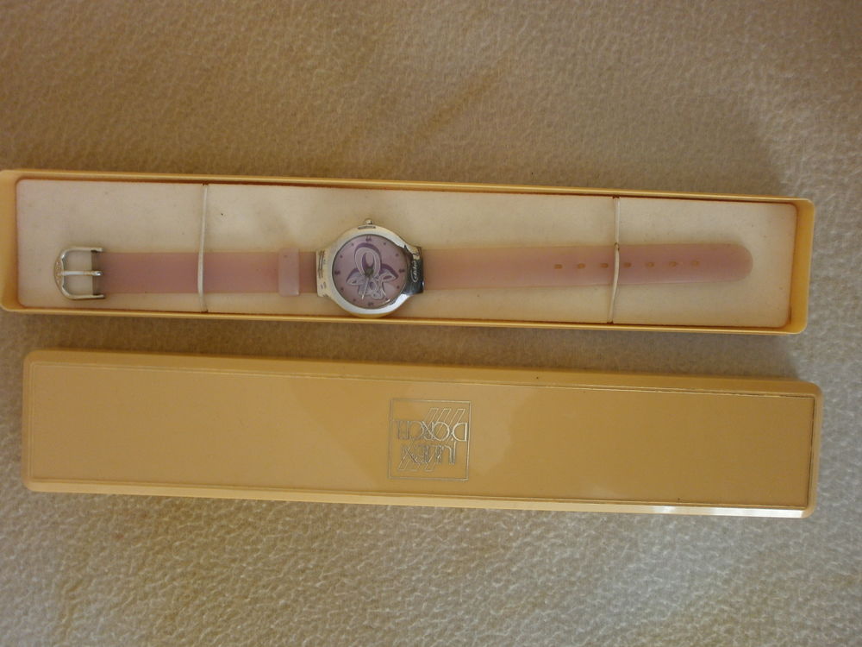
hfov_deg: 65.3
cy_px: 324
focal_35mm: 27
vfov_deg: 51.4
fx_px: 672
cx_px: 431
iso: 125
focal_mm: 4.8
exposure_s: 1/25
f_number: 2.9
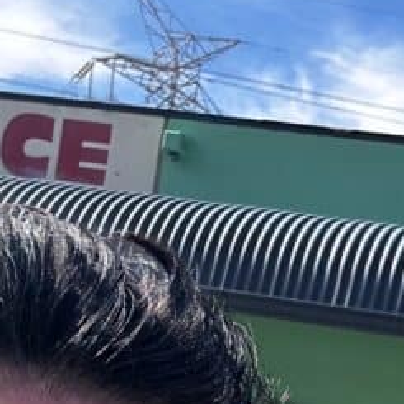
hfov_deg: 19.3
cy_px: 612
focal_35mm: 85
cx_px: 475
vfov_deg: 18.1
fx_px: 1122
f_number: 1.9
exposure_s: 1/557
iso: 25
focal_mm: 2.69
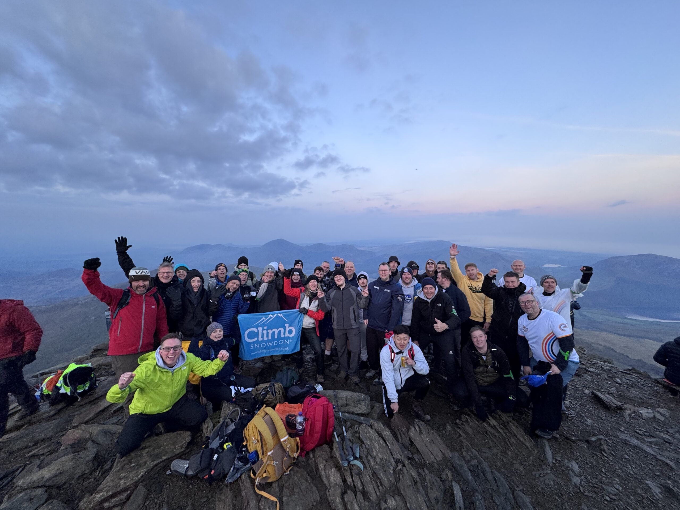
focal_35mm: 14
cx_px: 340
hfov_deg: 102.1
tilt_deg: -7.9
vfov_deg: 85.7
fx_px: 275
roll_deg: -0.4
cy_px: 255
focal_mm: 2.22
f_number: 2.2
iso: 100
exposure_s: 1/99
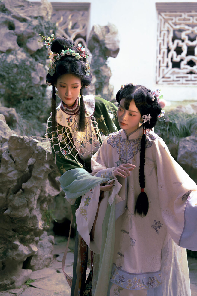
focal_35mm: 49
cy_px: 148
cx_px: 98
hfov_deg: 27.5
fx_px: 402
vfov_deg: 40.3
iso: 500
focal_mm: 49
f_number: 2.8
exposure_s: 1/500
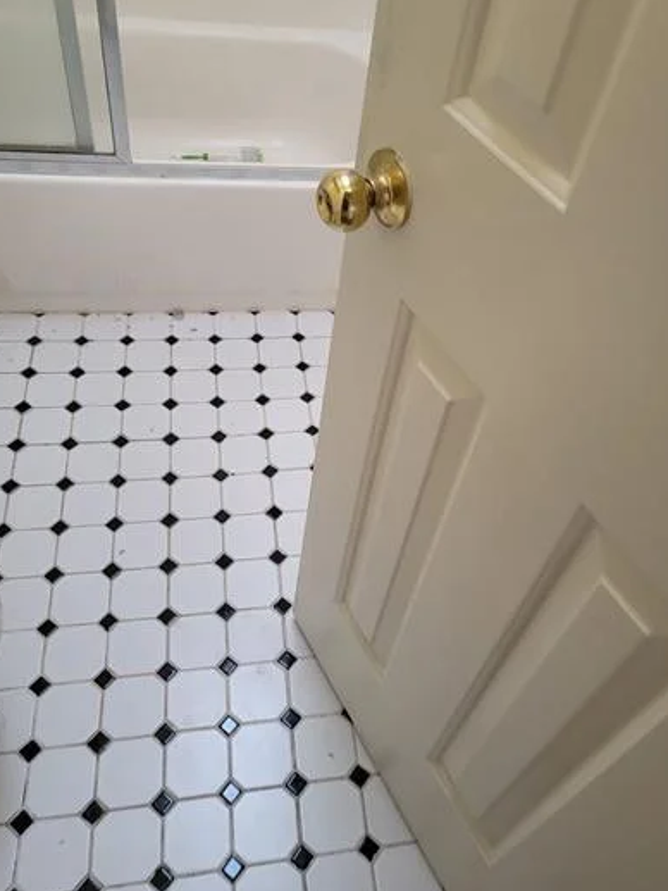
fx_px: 746
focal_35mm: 29
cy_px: 433
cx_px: 363
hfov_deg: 48.2
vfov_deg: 61.6
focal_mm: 7
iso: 160
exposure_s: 1/120
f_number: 1.8
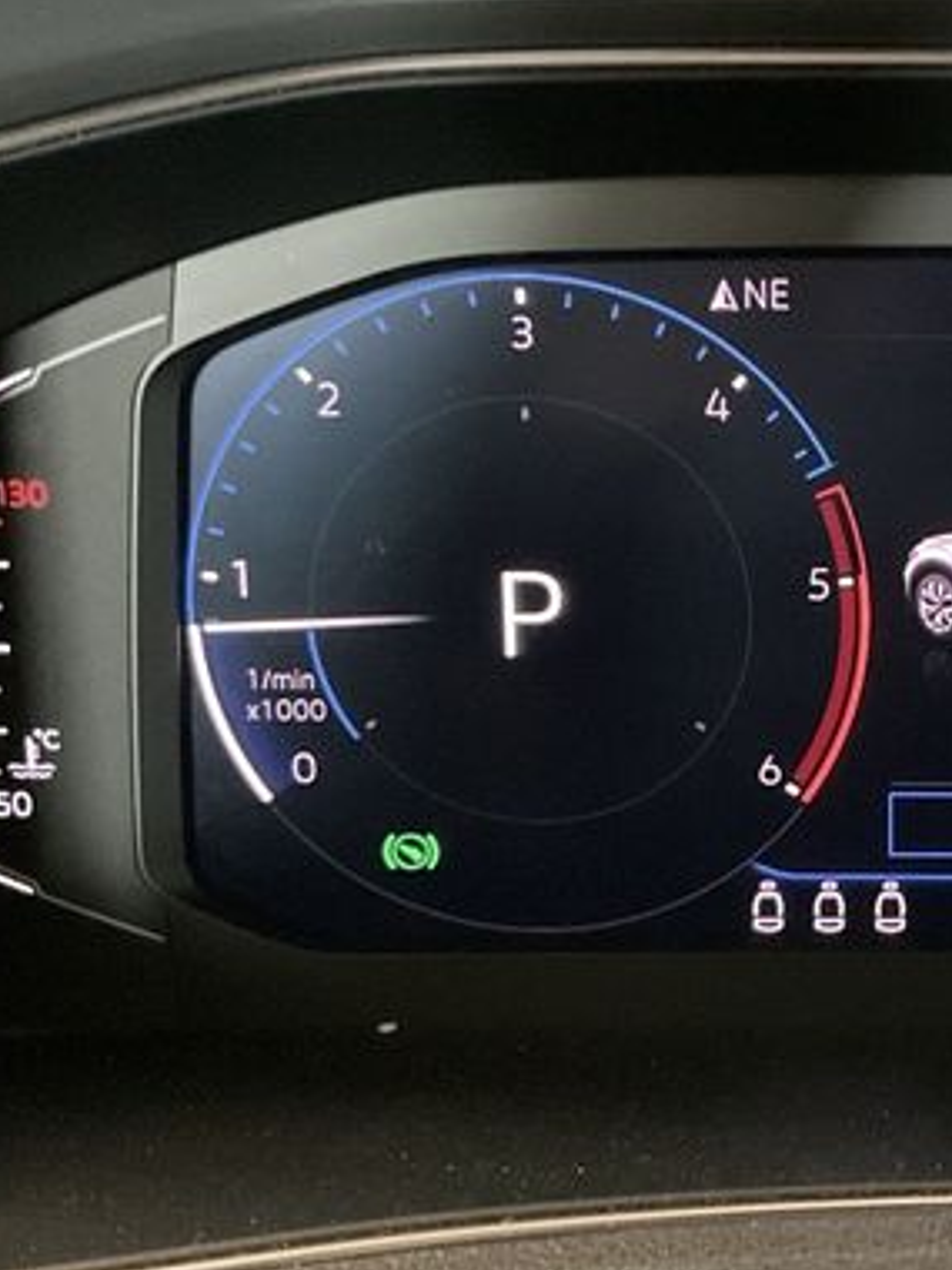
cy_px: 642
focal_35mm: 61
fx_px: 2237
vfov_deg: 31.7
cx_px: 1025
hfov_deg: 22.7
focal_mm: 3
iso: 500
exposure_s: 1/21
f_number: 1.8
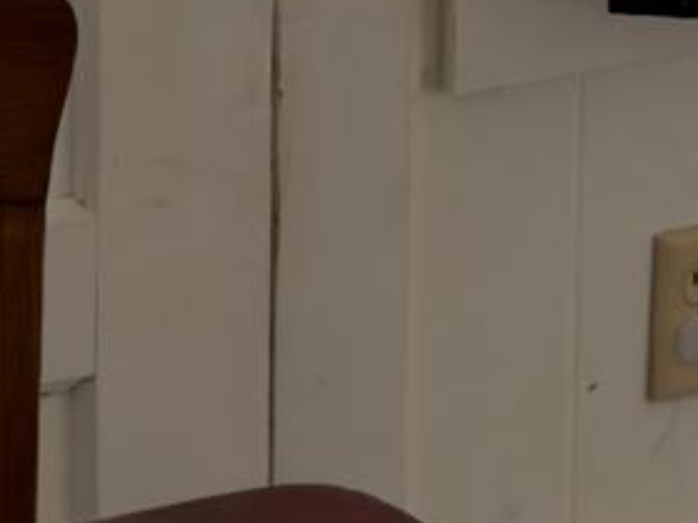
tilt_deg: -5.0
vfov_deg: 7.6
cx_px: 791
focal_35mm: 176
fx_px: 3547
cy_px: -950
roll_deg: +0.5
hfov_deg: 11.1
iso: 160
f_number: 1.78
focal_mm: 6.76
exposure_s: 1/219
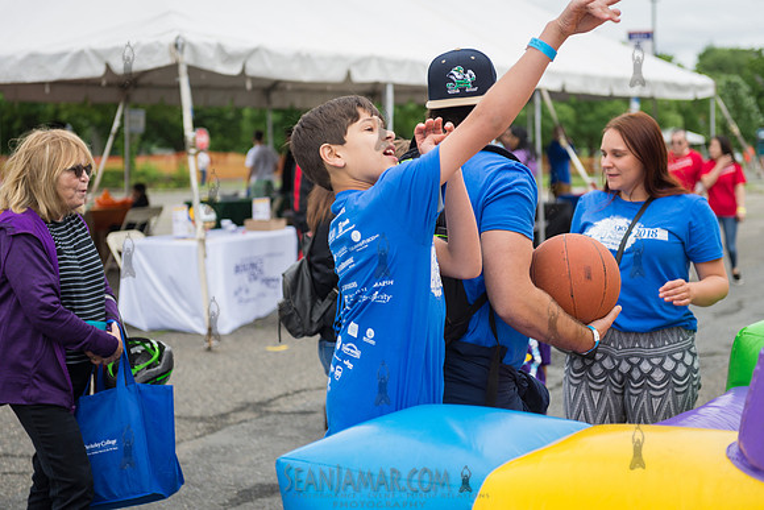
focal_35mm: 66
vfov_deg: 20.6
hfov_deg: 30.5
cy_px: 255
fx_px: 1401
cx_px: 382
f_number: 3.5
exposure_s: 1/800
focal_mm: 66
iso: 200
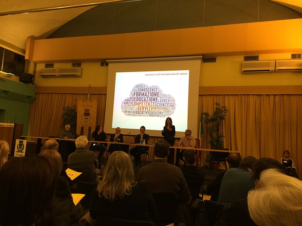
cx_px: 151
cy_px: 113
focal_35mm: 29
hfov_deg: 61.7
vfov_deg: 48.2
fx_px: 253
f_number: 2.2
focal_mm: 4.15
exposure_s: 1/17
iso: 80
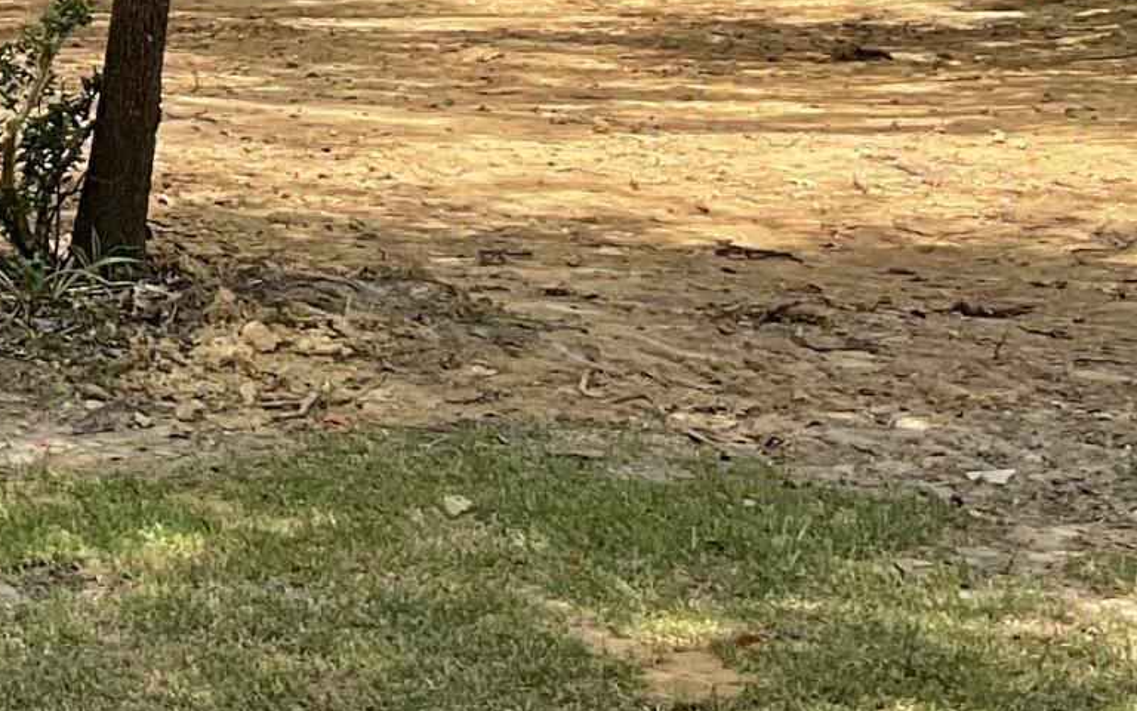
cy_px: -318
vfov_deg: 10.6
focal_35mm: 120
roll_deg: +0.6
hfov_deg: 16.6
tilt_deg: +3.6
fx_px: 3718
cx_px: -265
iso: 16
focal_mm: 3
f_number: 1.8
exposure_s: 1/545
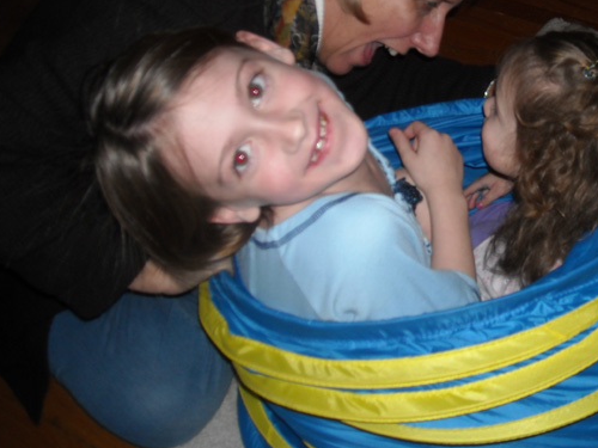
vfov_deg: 25.9
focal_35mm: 56
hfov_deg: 33.5
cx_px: 460
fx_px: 967
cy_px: 136
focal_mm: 5.7
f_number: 2.8
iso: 64
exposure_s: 1/60
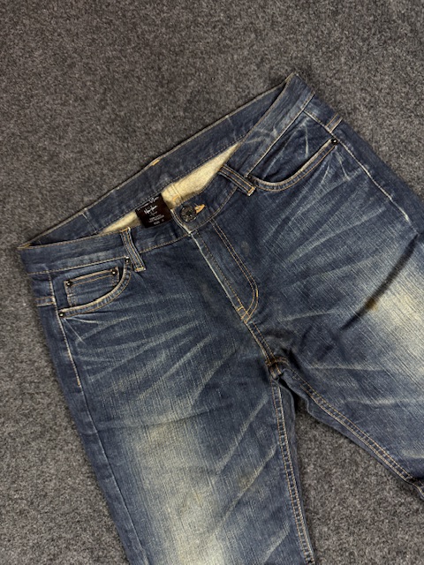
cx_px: 212
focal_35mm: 24
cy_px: 282
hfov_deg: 56.8
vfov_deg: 71.6
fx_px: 392
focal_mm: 6.76
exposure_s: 1/50
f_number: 1.78
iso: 200
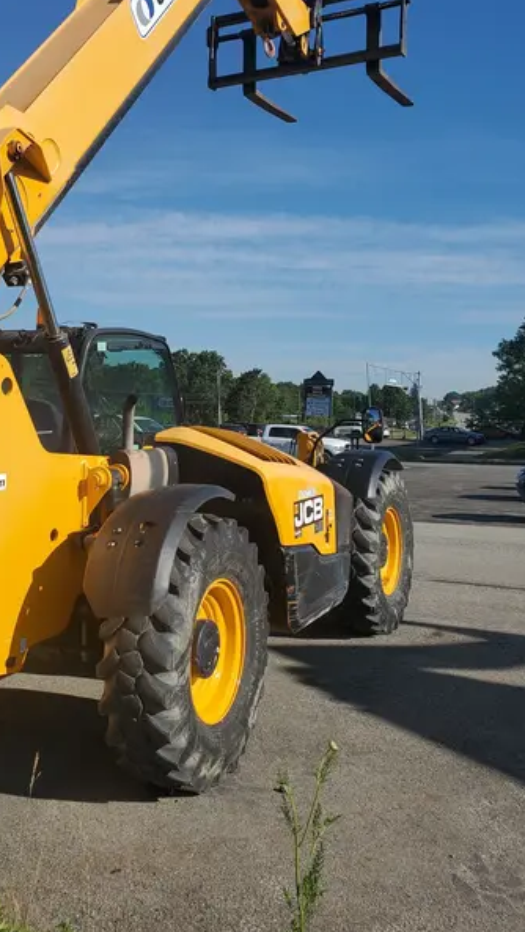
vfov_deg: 56.3
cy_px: 387
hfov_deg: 33.2
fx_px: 865
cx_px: 148
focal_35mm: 35
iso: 50
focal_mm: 4.3
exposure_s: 1/2459
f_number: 2.4
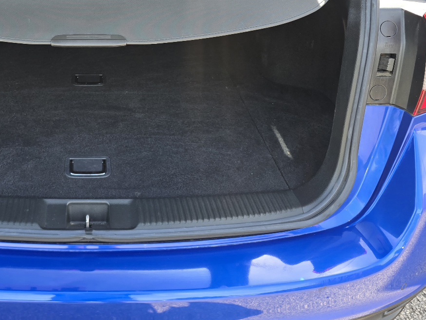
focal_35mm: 42
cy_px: 52
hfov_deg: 43.0
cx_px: 94
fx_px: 517
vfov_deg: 33.1
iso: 40
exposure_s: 1/182
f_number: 1.7
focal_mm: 6.3
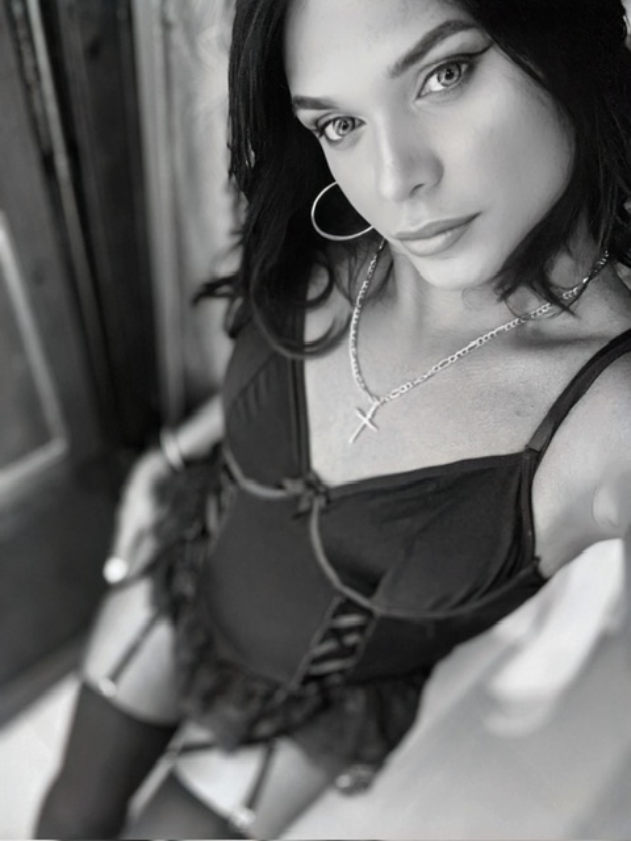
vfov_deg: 60.0
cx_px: 316
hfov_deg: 46.8
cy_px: 420
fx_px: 729
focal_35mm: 30
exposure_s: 1/60
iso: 160
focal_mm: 2.69
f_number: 1.9
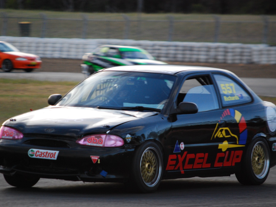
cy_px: 104
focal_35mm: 325
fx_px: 2591
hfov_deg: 6.1
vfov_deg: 4.6
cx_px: 136
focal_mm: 200
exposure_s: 1/500
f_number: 5.6
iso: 800
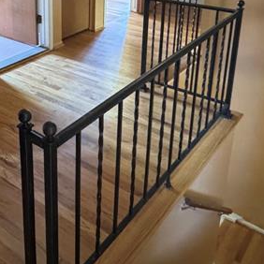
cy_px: 25
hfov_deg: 36.5
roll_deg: -0.3
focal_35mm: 45
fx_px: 388
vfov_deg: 35.3
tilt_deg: -18.4
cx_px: 59
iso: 1250
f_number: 2.2
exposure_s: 1/46
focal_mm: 2.22
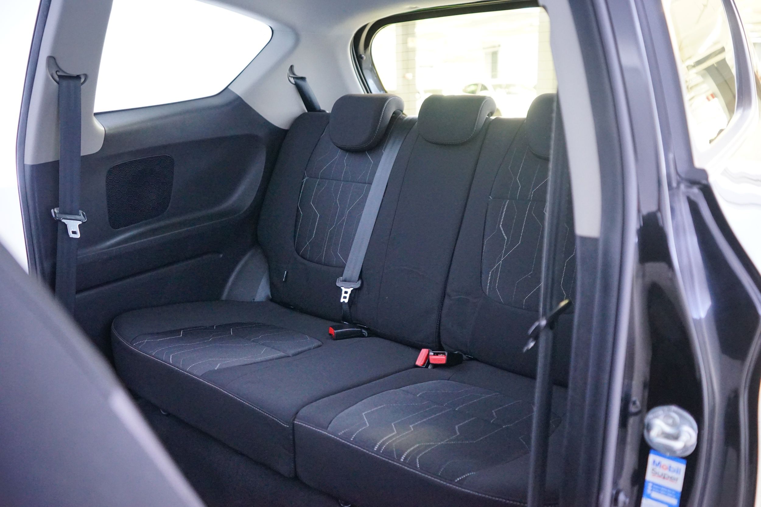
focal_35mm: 29
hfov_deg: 63.7
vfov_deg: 45.0
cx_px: 380
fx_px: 613
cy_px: 254
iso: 3200
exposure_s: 1/20
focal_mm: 29
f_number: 3.5
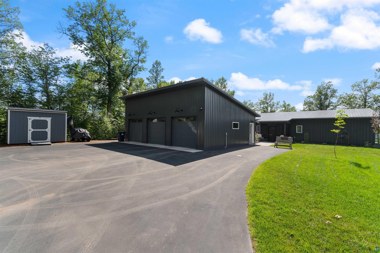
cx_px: 190
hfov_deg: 96.7
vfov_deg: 73.7
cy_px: 126
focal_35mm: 16
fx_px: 169
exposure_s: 1/80
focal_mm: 16
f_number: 11
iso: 400
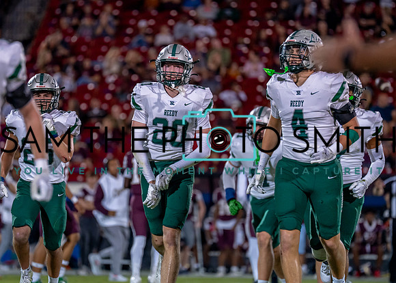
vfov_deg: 5.0
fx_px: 3232
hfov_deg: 7.0
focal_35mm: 287
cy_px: 139
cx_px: 164
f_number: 2.8
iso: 1600
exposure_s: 1/1000
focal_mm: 200
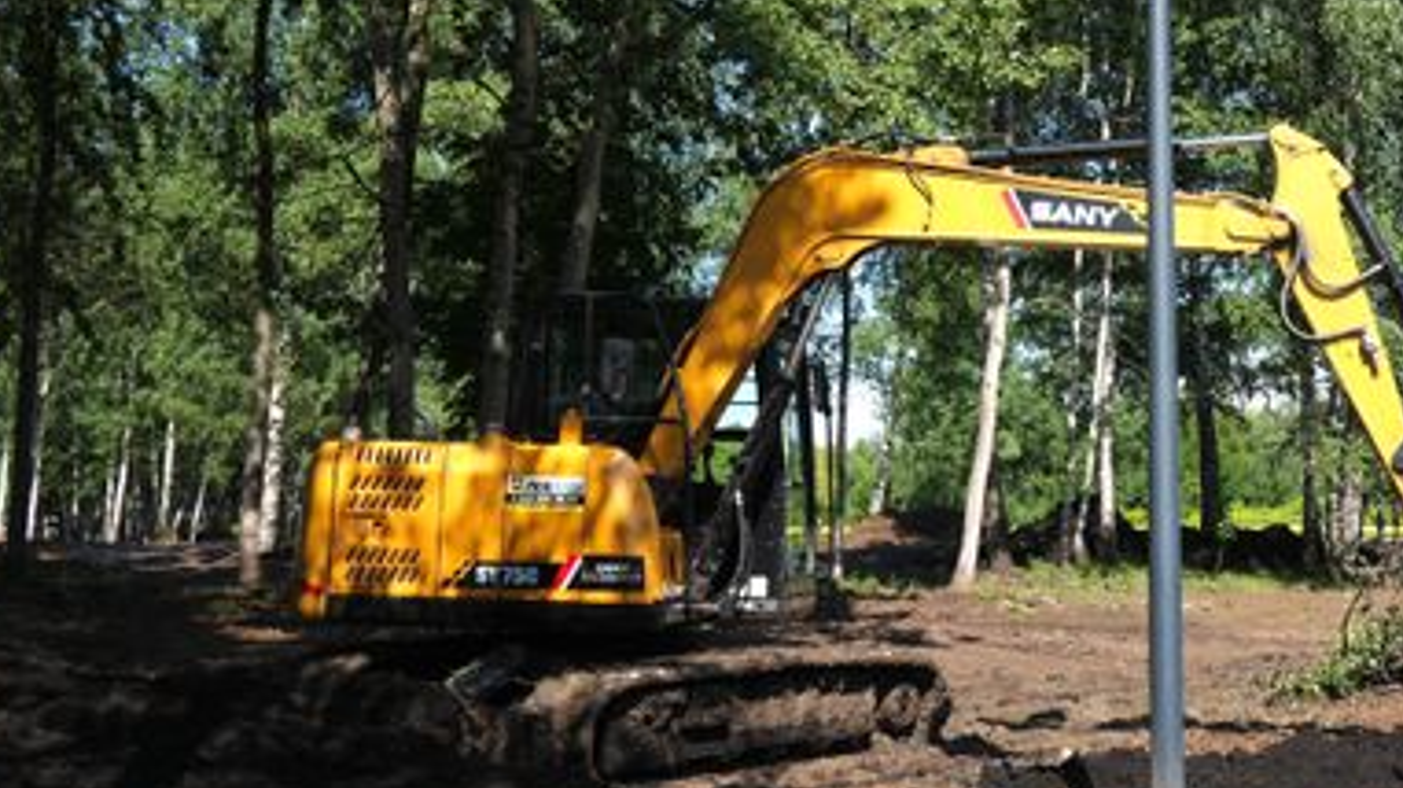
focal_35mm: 50
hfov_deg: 39.7
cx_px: 1118
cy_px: 342
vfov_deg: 23.9
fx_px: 1859
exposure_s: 1/160
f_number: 7.1
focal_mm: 26
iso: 80
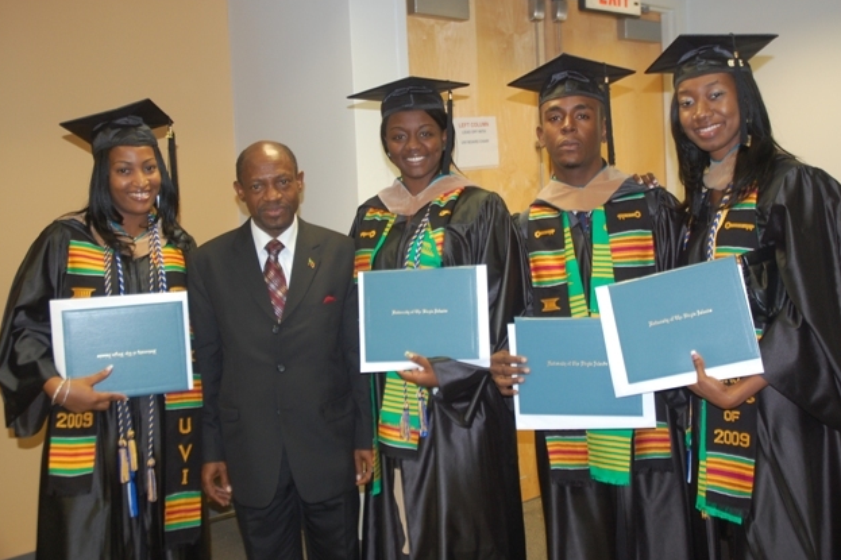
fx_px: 899
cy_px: 283
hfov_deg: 50.1
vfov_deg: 34.6
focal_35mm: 39
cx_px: 414
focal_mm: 25
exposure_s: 1/60
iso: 400
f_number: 3.8
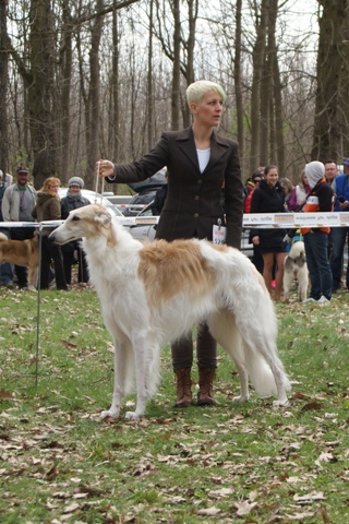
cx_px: 174
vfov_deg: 27.0
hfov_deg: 18.2
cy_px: 262
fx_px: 1091
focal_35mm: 75
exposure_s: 1/160
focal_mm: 50
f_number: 7.1
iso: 100
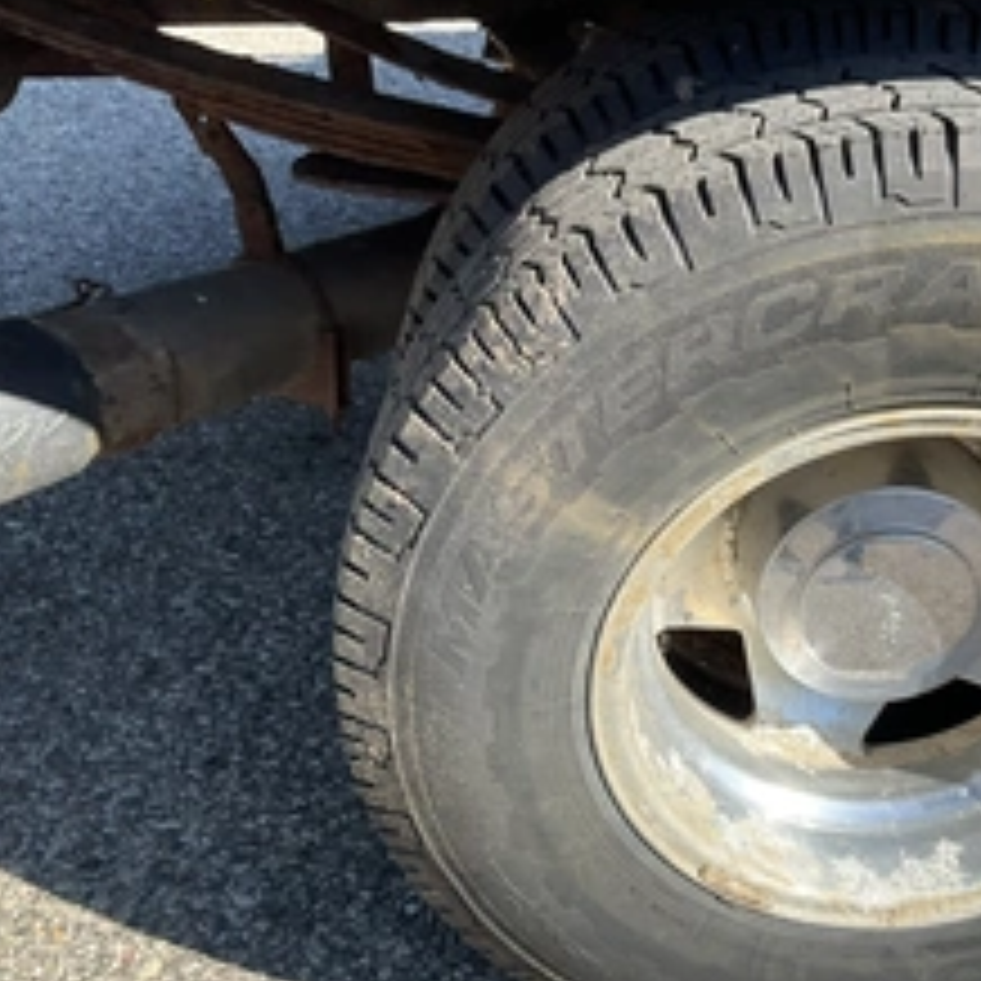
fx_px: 1507
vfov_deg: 36.0
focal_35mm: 47
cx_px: 747
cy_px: 576
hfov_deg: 35.2
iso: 25
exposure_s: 1/650
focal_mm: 3
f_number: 1.8
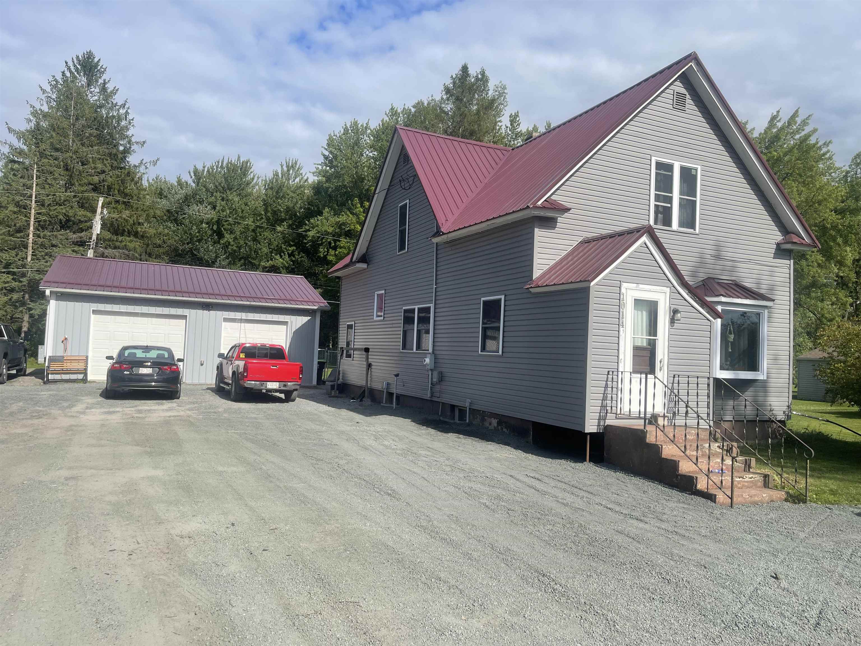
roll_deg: -1.6
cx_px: 430
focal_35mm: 25
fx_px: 622
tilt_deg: +1.9
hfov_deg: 69.4
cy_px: 323
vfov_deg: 54.9
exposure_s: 1/4717
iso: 32
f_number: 1.6
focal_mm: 5.1
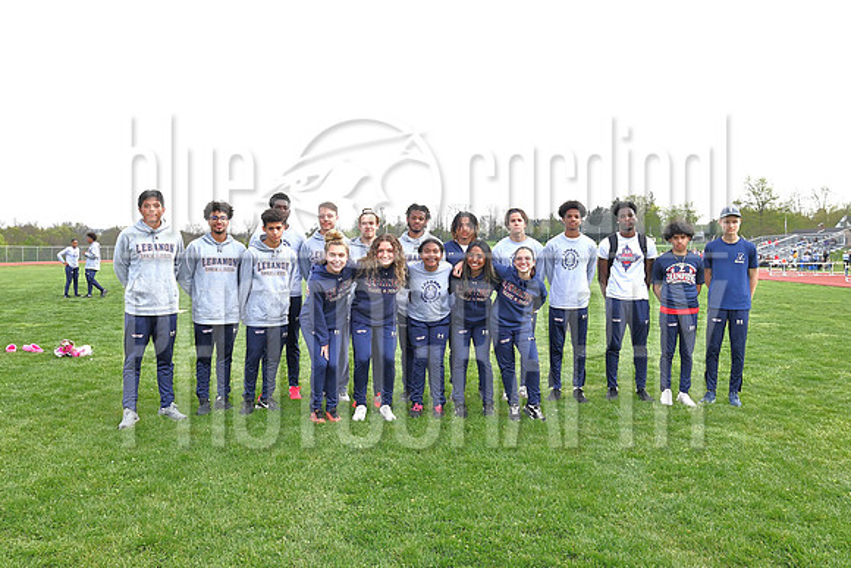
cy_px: 284
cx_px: 426
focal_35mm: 24
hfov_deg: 73.7
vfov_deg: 53.2
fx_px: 567
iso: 140
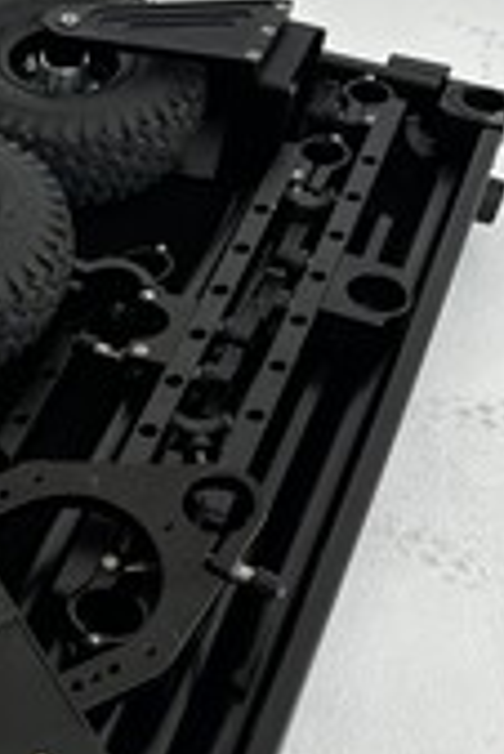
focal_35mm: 65
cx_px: -165
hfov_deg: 19.3
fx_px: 1362
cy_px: 580
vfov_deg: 30.3
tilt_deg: -50.0
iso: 80
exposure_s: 1/297
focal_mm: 6.86
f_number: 1.78
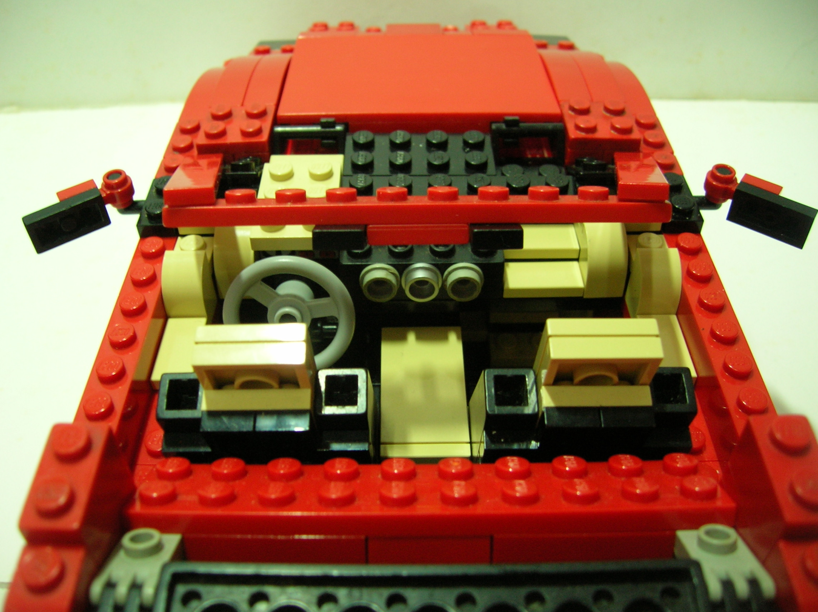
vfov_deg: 41.7
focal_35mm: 34
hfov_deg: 54.0
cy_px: 306
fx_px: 803
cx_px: 409
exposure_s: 1/2.8
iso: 91
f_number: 2.9
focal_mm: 5.7
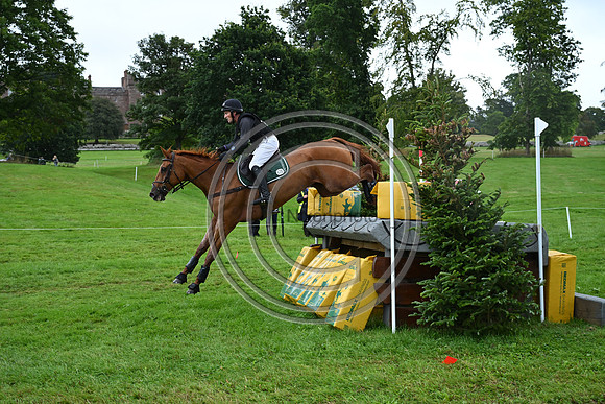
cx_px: 302
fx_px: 807
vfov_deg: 28.1
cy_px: 202
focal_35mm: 48
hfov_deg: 41.1
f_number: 4
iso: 720
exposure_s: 1/1250
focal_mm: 48
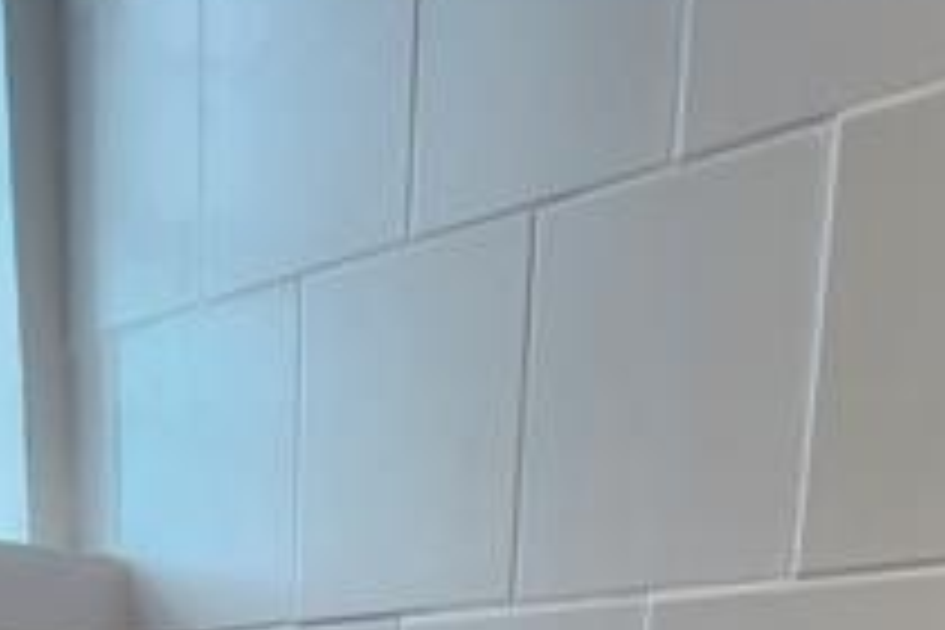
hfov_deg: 30.3
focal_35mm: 66
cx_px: 306
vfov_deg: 14.1
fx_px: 1732
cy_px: 1516
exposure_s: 1/60
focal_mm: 2.2
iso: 64
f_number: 2.2
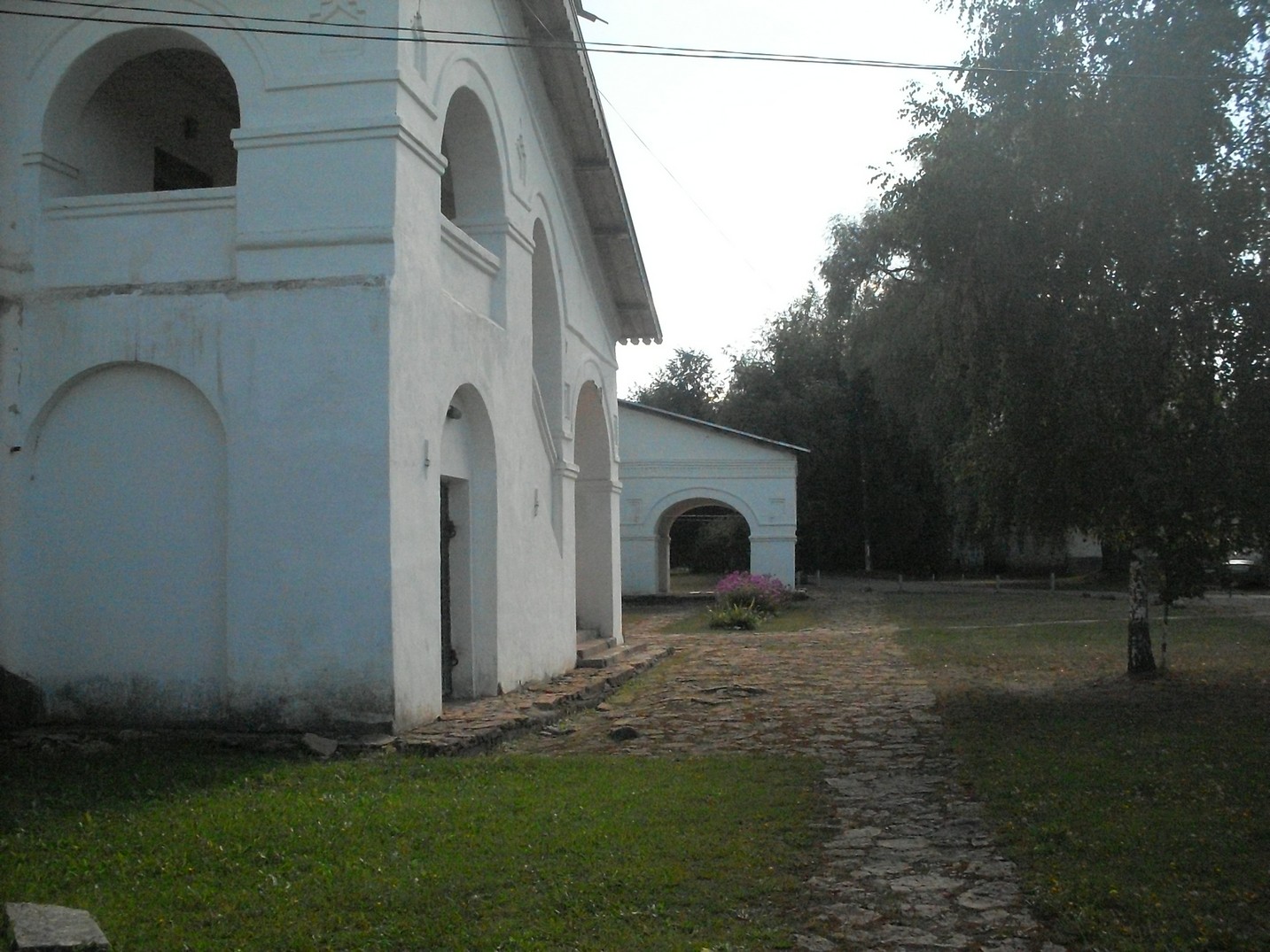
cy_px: 476
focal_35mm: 38
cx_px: 635
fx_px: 1394
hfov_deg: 49.0
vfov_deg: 37.7
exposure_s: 1/500
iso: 400
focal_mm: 6.3
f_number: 8.4
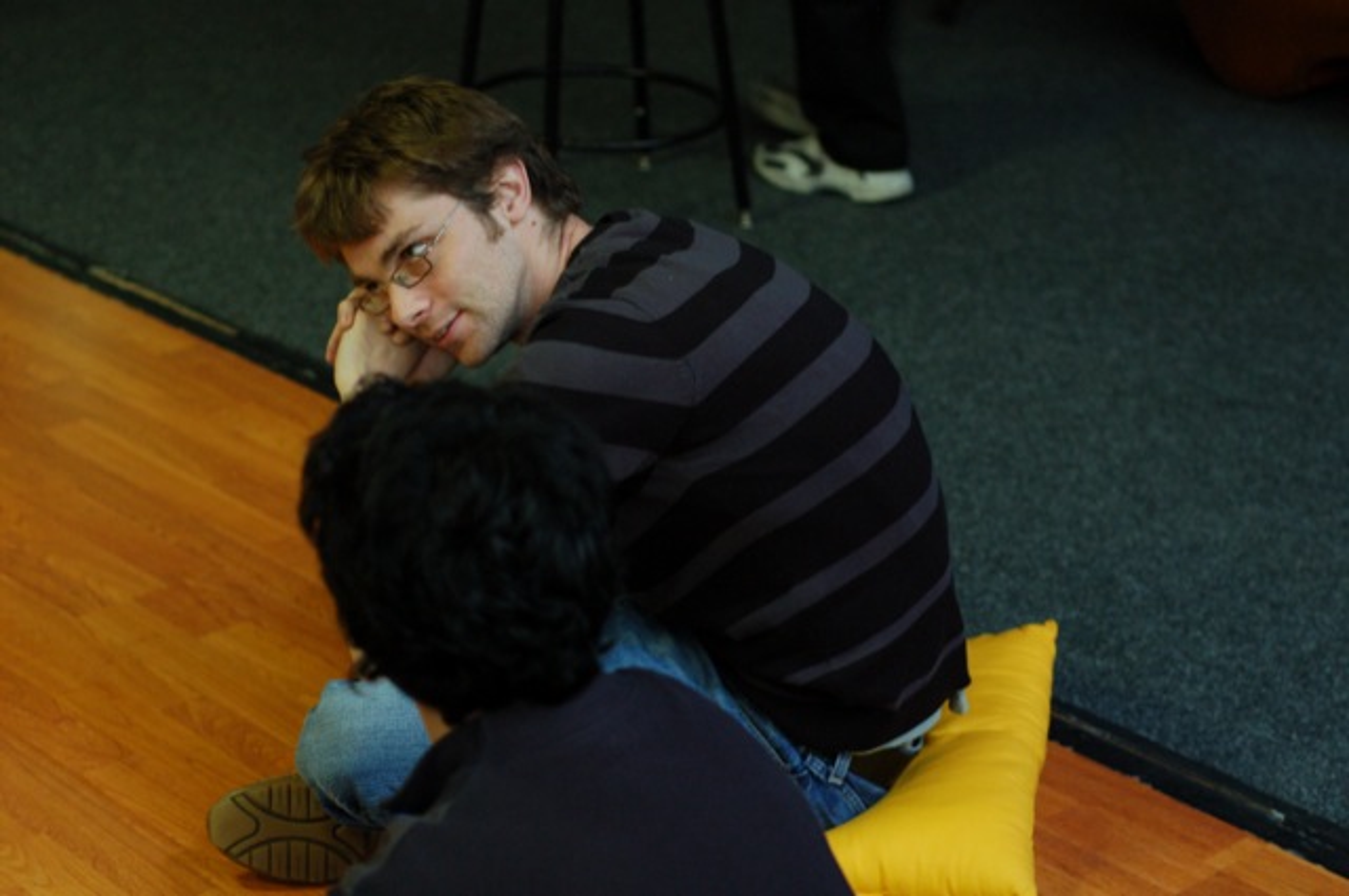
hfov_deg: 27.0
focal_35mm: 75
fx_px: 2807
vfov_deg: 18.1
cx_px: 674
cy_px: 448
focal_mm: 50
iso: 800
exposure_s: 1/40
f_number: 3.2
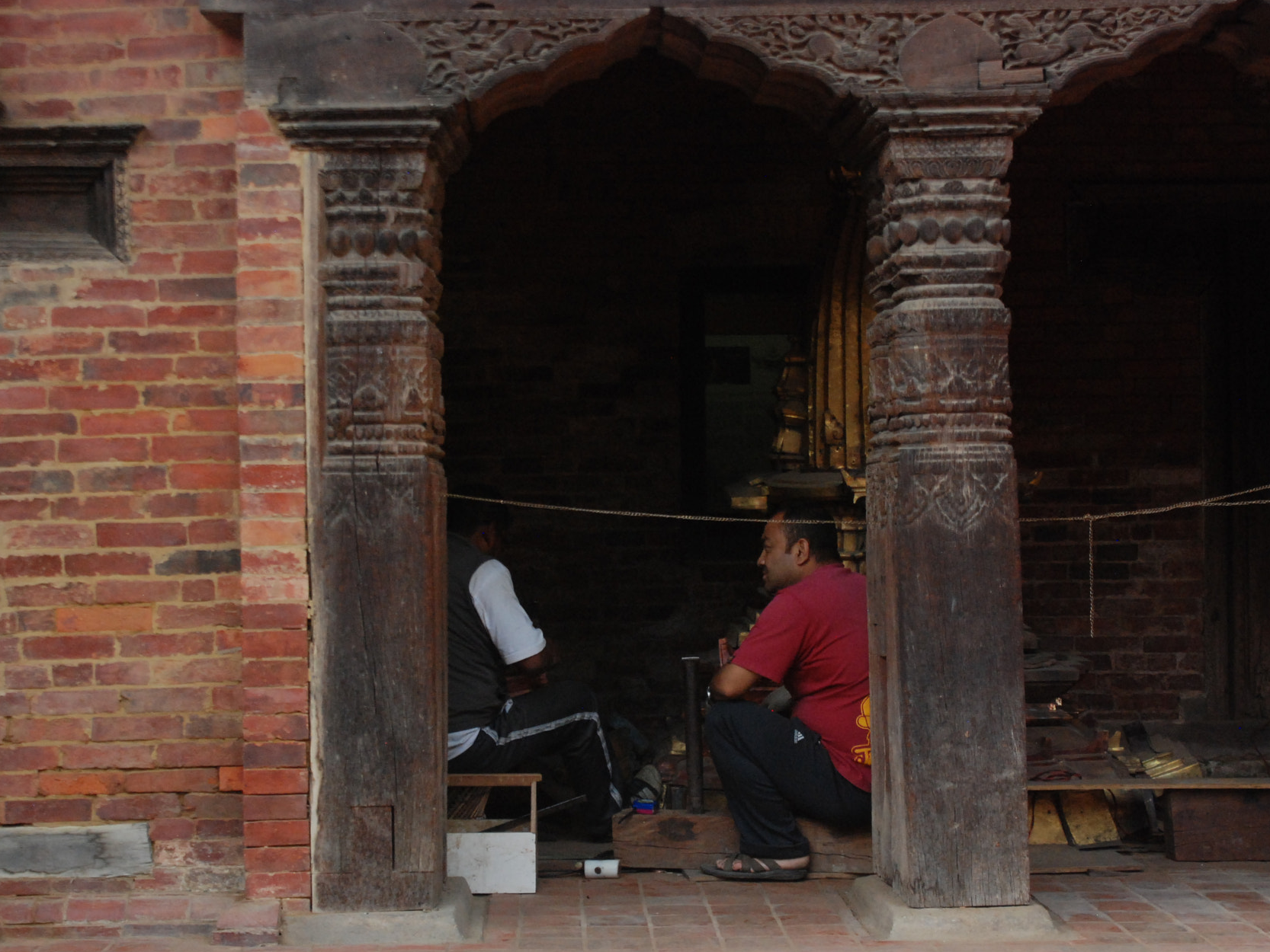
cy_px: 484
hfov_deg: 27.4
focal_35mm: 71
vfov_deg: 20.7
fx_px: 2605
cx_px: 595
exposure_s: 1/320
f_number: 9
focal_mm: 40
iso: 1000
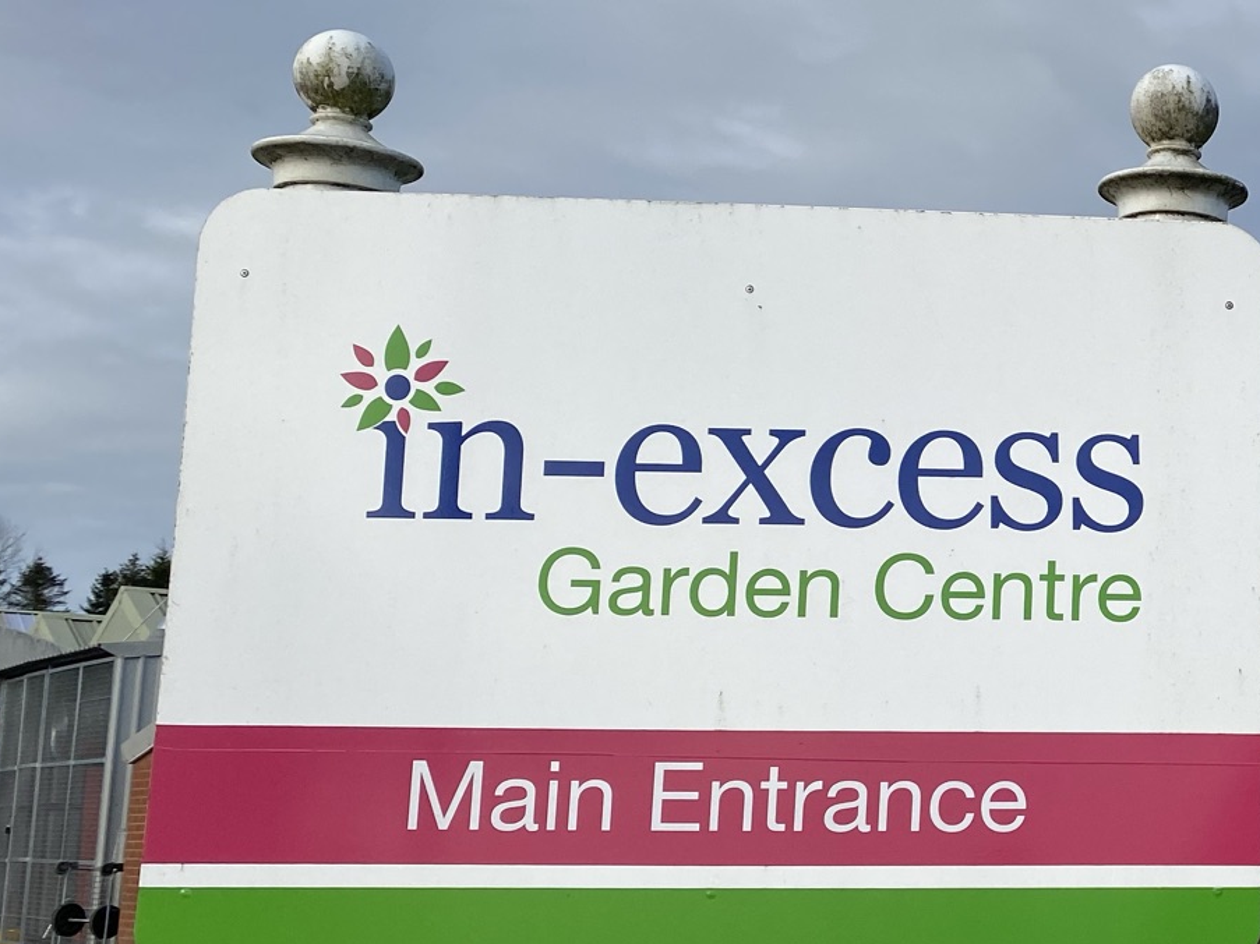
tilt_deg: +7.5
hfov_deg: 29.3
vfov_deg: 24.8
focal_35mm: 59
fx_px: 2147
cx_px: 1413
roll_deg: -0.3
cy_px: 524
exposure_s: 1/3125
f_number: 1.8
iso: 32
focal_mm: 4.25
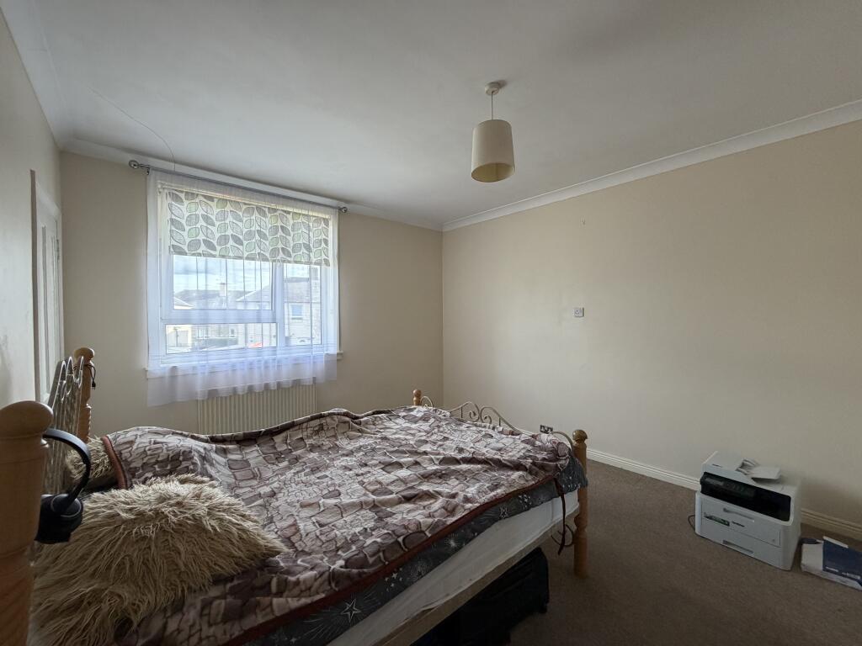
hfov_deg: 102.1
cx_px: 431
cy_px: 323
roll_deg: -0.3
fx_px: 349
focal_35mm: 14
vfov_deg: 85.7
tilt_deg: -1.9
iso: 200
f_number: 2.2
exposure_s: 1/121
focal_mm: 2.22
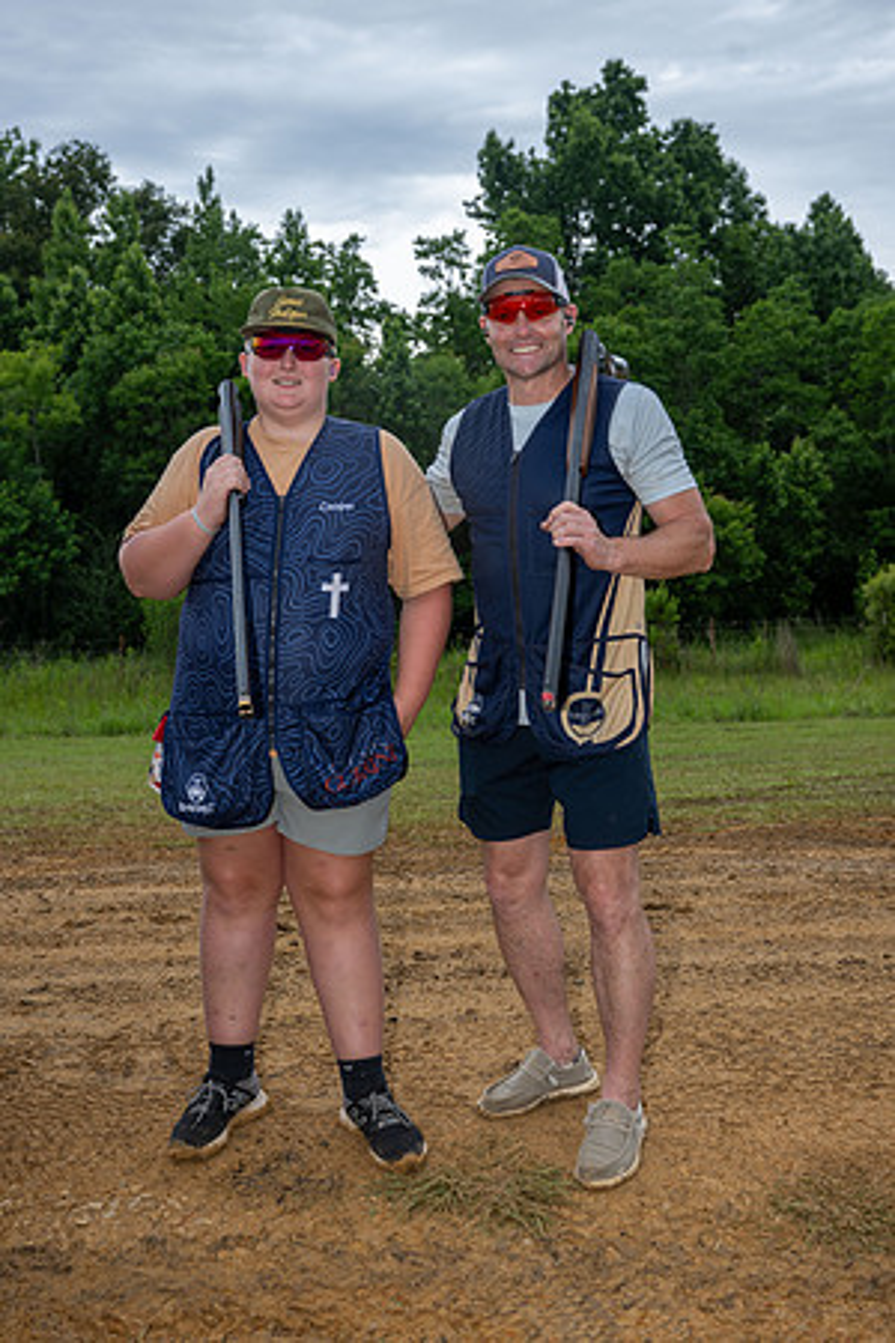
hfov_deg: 31.9
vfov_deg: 46.4
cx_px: 448
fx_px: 1566
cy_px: 672
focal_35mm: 42
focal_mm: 42
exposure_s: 1/100
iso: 90
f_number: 5
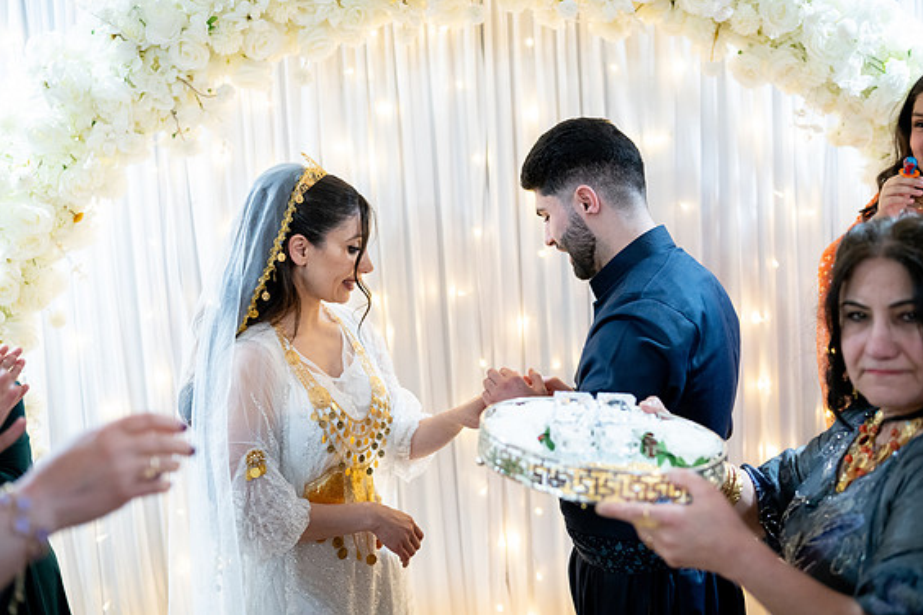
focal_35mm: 36
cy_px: 300
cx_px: 462
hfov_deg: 53.1
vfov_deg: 36.9
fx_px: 923
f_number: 2
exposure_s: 1/160
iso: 3200
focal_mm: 35
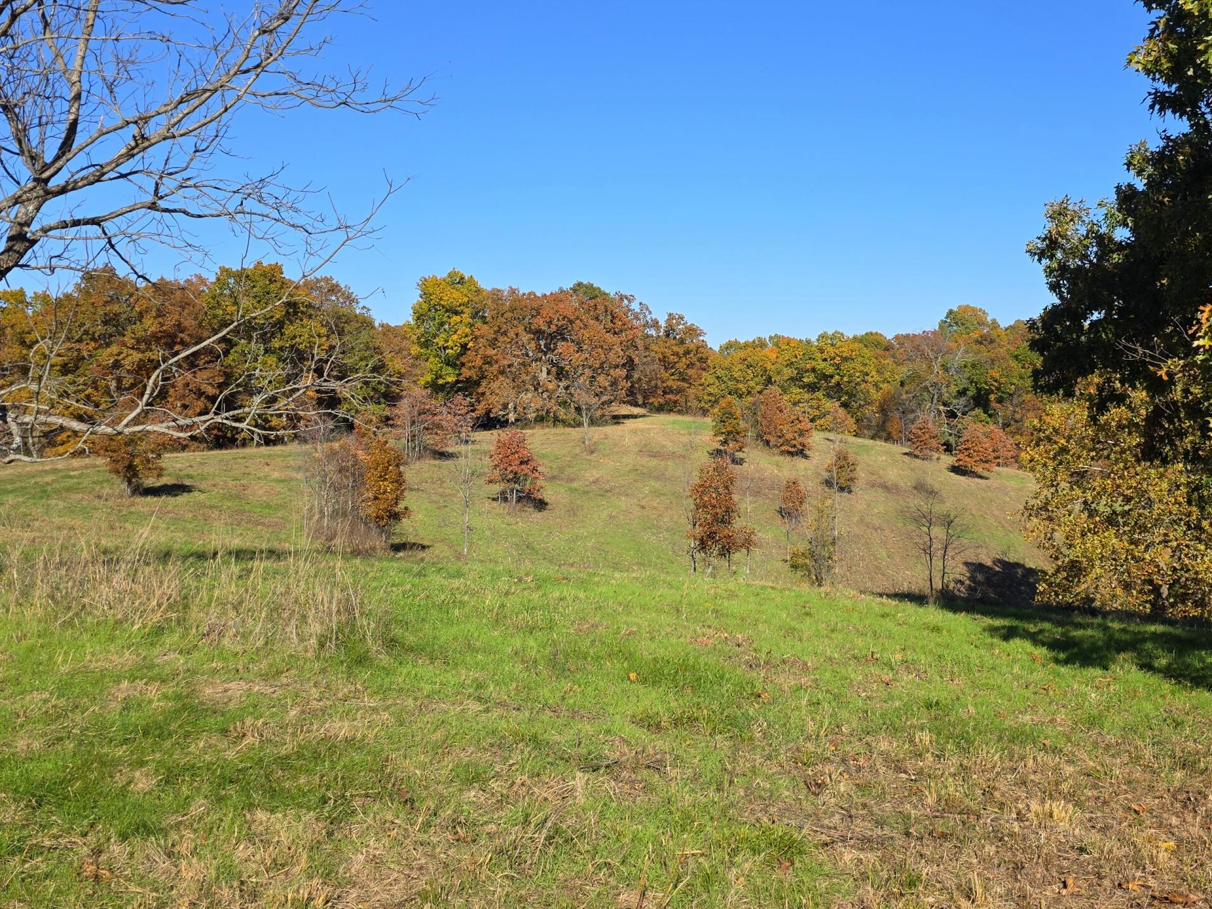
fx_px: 1261
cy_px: 352
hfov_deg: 51.1
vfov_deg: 39.4
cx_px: 711
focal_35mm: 36
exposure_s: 1/10000
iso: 80
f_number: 1.7
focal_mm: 6.3
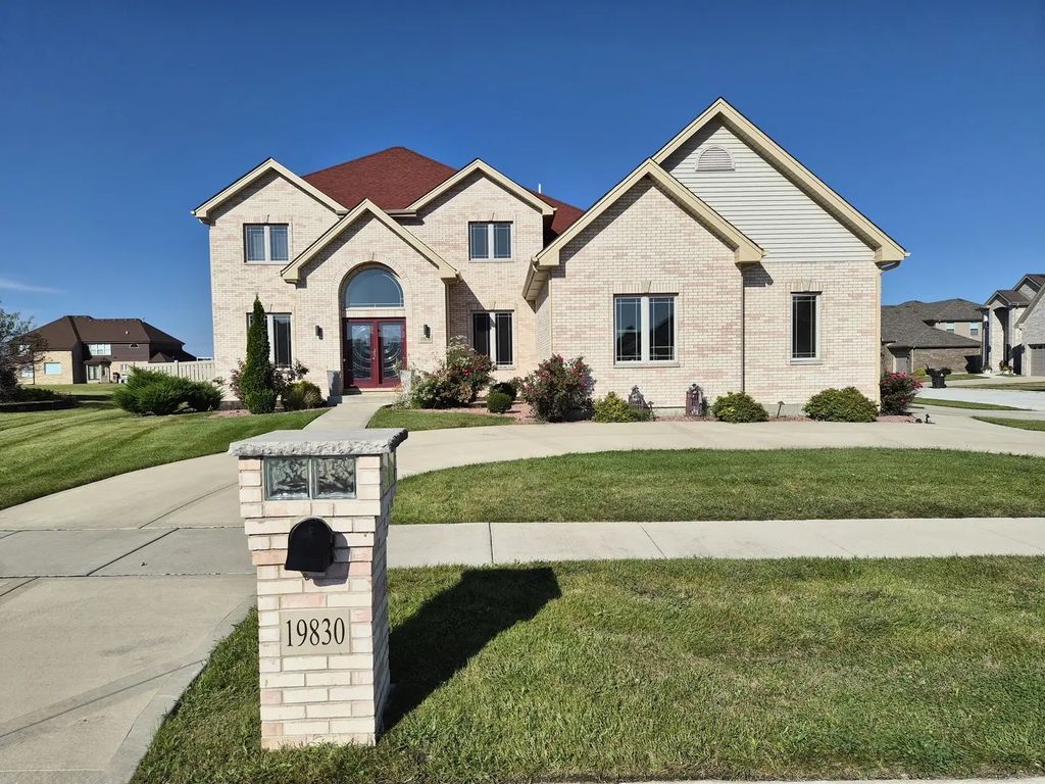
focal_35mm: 23
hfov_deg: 73.9
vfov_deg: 58.9
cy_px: 392
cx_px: 522
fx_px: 694
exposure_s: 1/7696
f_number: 1.8
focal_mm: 5.4
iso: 50
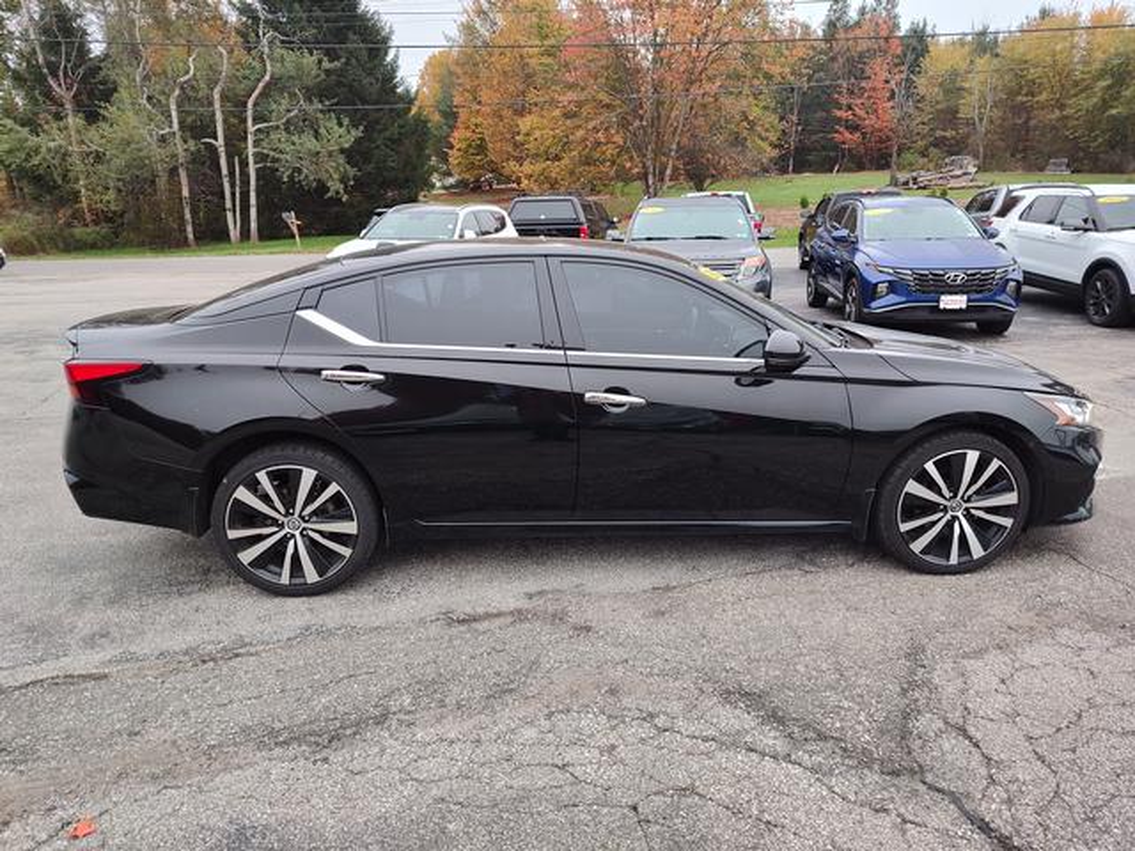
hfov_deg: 73.9
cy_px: 426
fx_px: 754
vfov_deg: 58.9
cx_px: 568
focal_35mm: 23
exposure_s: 1/120
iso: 134
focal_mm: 5.56
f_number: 1.88
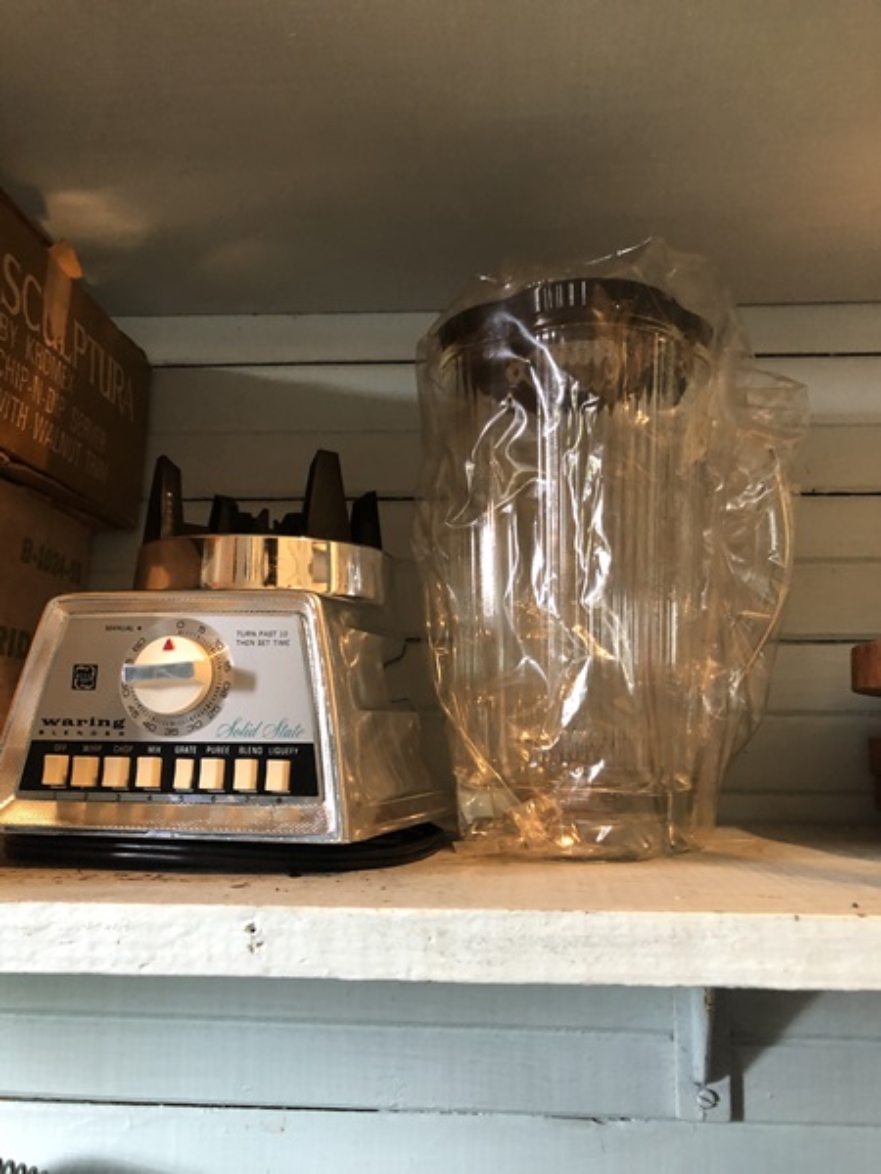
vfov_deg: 63.4
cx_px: 440
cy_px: 587
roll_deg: +0.3
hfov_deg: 49.7
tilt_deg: +10.1
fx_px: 950
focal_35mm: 28
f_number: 1.8
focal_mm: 4
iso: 80
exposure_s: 1/15
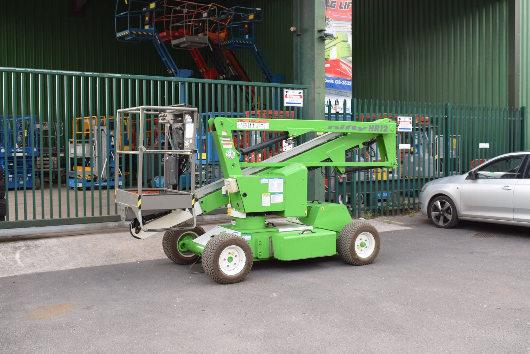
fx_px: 619
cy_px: 177
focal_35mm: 42
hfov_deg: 46.4
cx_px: 265
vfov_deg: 31.9
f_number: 7.1
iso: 400
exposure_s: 1/200
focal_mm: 28
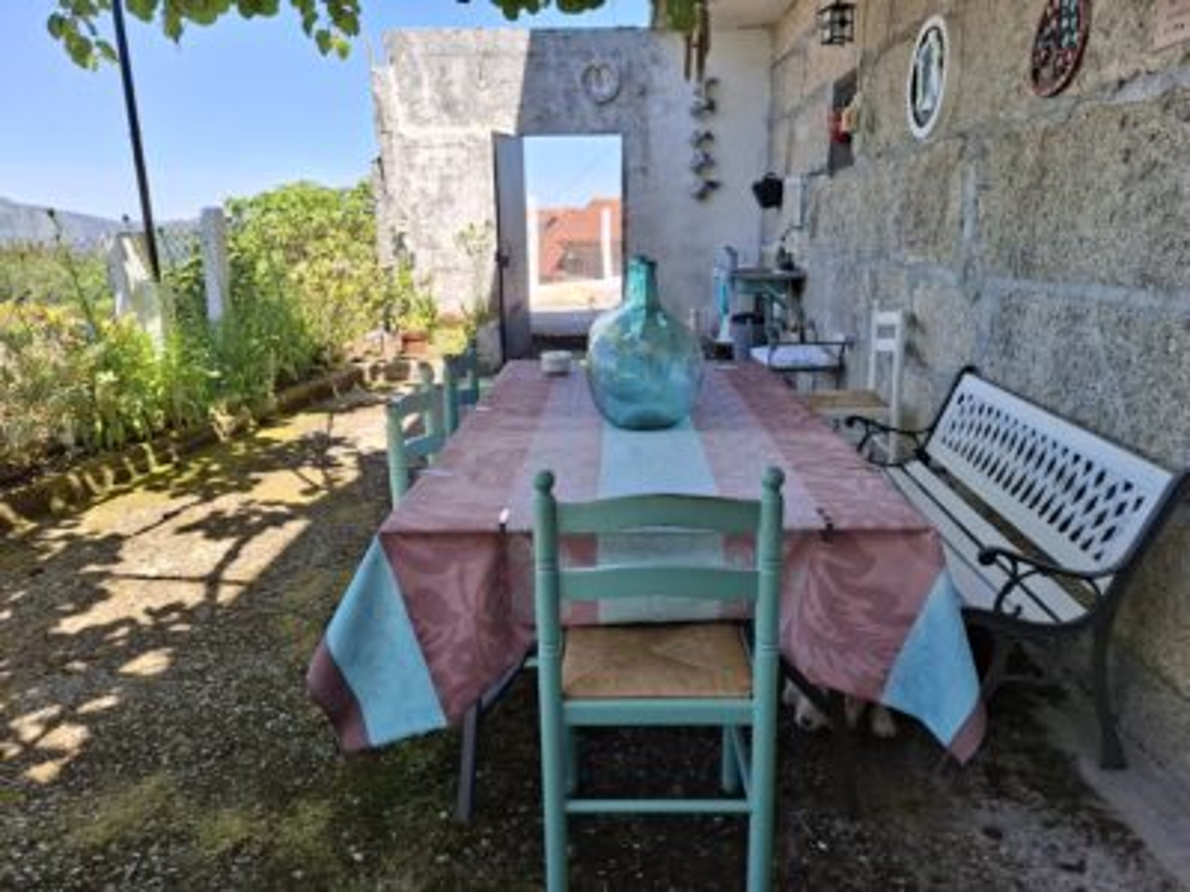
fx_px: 791
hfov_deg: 73.9
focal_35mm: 23
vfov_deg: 58.9
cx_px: 595
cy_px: 446
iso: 50
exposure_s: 1/380
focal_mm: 5.54
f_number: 1.8
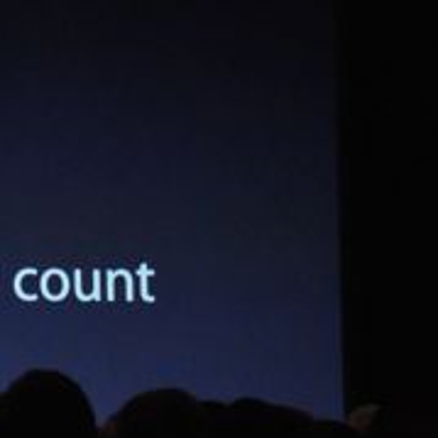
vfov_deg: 5.2
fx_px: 4796
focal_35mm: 335
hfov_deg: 5.1
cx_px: -480
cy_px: 31
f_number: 5.3
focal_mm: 62
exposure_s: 1/60
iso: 1600
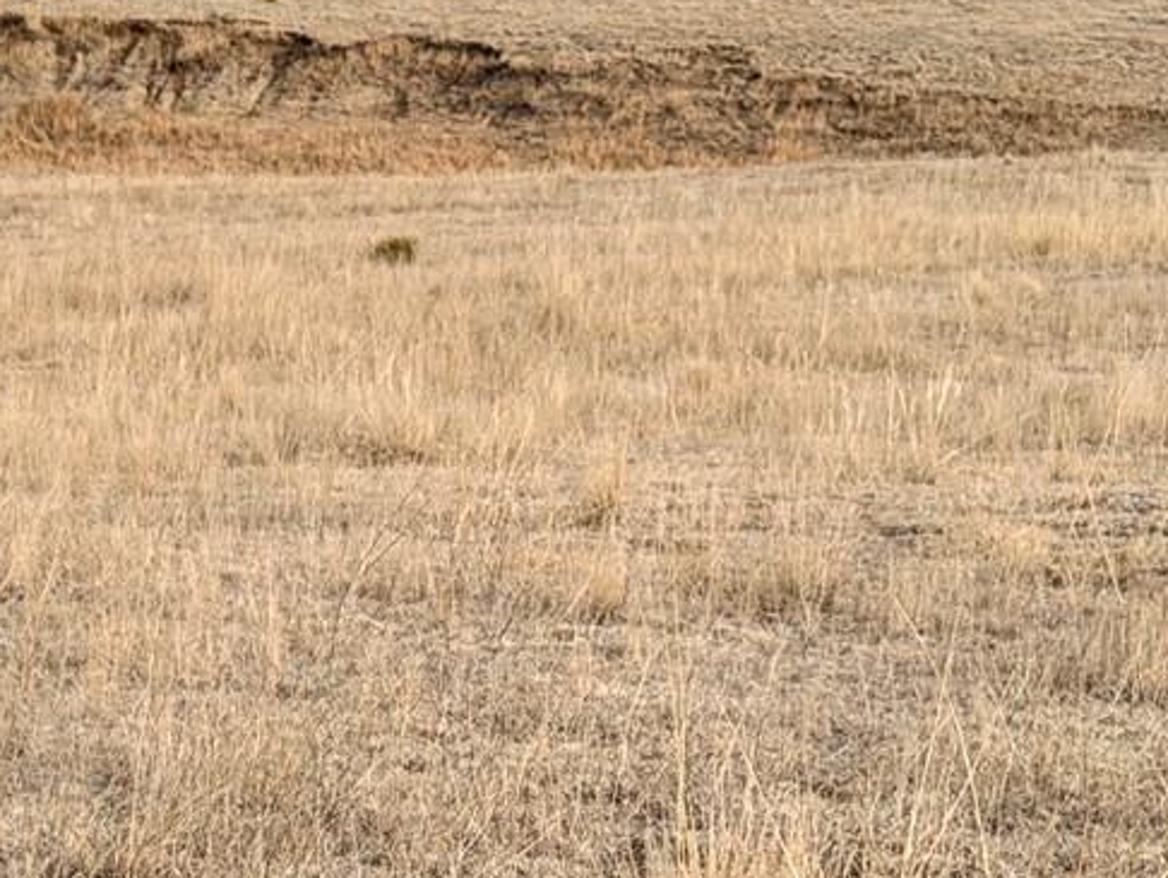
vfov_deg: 9.4
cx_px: -719
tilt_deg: -12.2
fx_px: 5334
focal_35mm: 158
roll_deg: +0.2
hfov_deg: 11.8
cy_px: 717
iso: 64
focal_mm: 6.76
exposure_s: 1/3096
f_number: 1.78
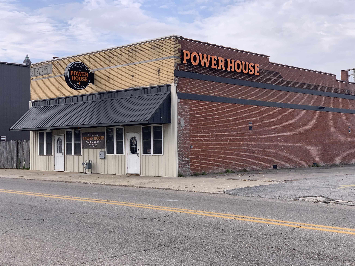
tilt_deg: +4.7
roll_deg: +0.2
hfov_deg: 36.8
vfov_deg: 28.0
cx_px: 178
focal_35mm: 52
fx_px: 533
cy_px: 133
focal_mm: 6
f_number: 2.4
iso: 16
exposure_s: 1/856
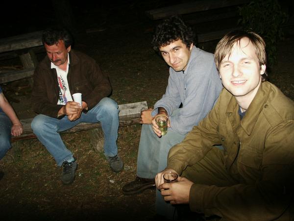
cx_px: 147
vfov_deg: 40.7
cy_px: 110
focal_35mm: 35
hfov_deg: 52.6
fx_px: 297
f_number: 3
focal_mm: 7.18
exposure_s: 1/45
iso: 200
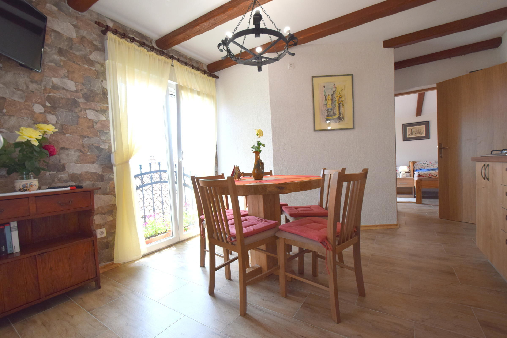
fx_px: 211
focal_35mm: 15
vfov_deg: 77.3
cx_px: 254
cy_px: 169
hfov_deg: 100.4
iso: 400
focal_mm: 10
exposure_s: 1/160
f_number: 6.3
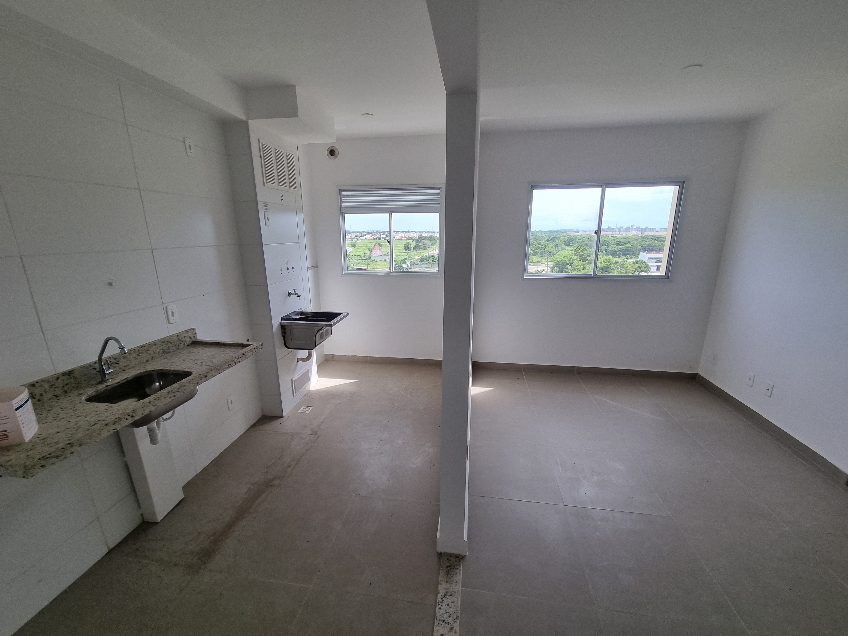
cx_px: 424
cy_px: 318
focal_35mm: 13
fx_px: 318
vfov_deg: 89.9
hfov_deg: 106.2
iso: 50
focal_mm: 2.2
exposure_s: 1/536
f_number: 2.2
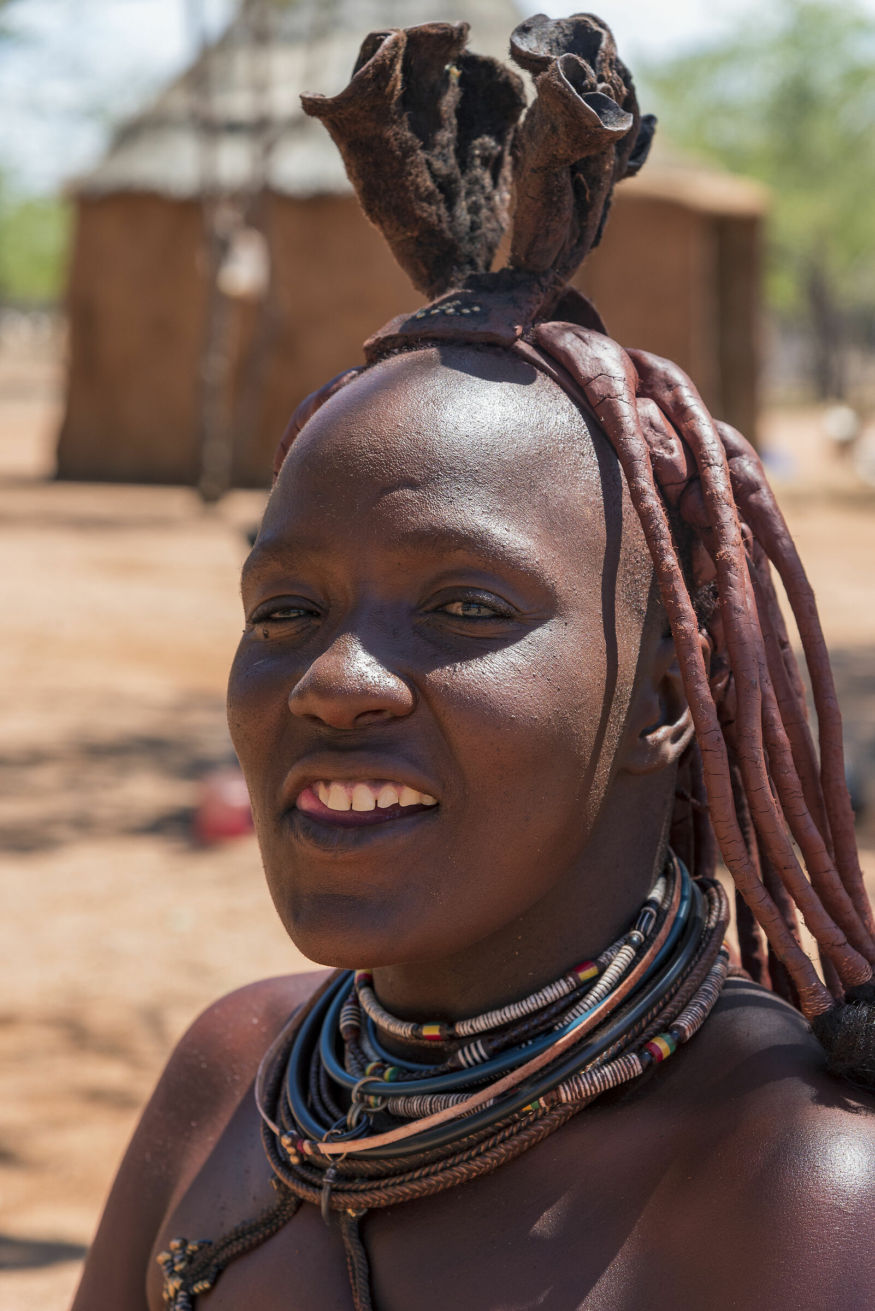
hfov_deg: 13.1
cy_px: 656
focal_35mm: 105
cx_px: 438
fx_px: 3825
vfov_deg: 19.4
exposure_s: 1/250
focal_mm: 105
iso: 320
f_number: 8
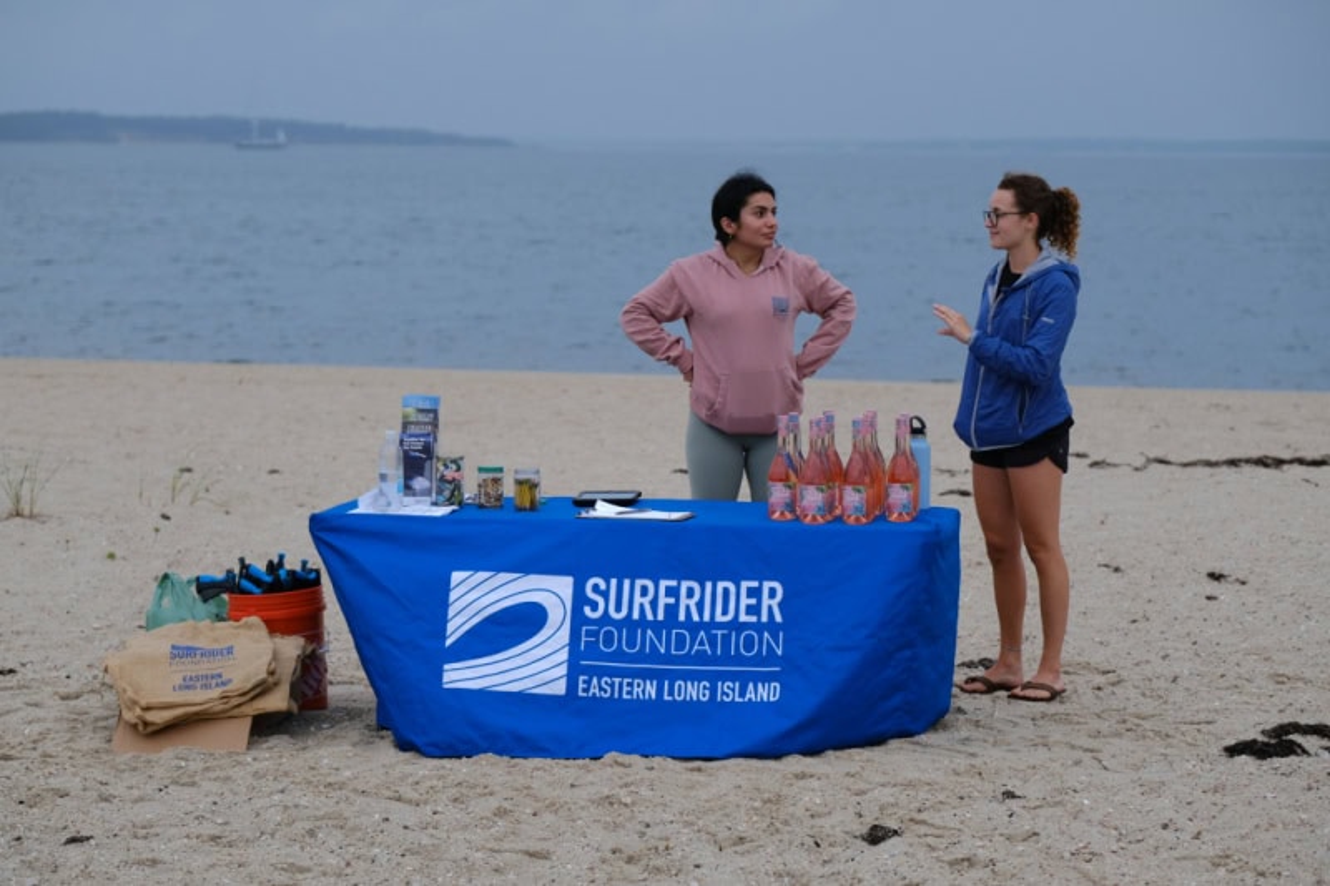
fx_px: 3804
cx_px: 665
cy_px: 443
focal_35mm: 103
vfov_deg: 13.3
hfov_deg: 19.8
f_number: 2.8
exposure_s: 1/280
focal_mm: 68.7
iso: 80
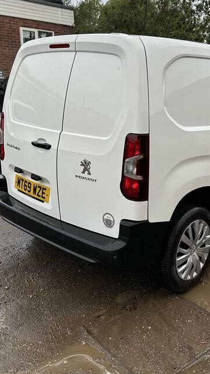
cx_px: 168
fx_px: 366
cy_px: 154
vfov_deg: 53.7
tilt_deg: -10.5
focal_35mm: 37
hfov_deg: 31.2
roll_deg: +0.3
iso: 80
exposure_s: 1/529
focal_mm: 6.86
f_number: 1.78
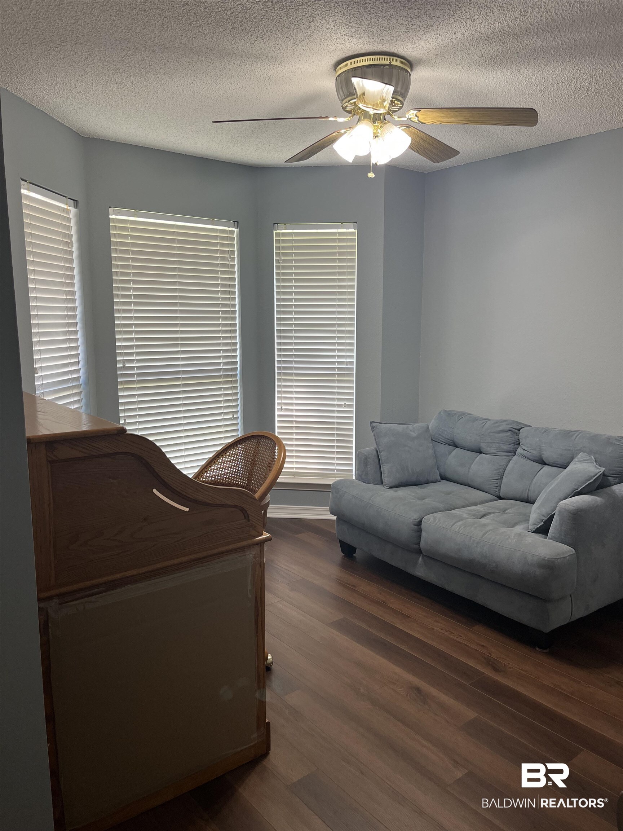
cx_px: 312
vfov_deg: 67.3
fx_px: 624
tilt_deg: -8.4
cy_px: 416
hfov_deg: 53.1
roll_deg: +0.3
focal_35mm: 26
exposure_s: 1/60
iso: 80
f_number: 1.6
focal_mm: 5.1
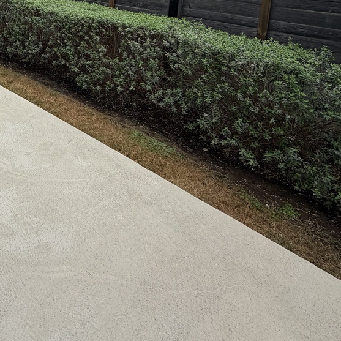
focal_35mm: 32
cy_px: 12
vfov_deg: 44.6
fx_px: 357
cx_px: 49
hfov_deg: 47.1
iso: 20
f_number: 2.2
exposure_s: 1/809
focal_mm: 2.22
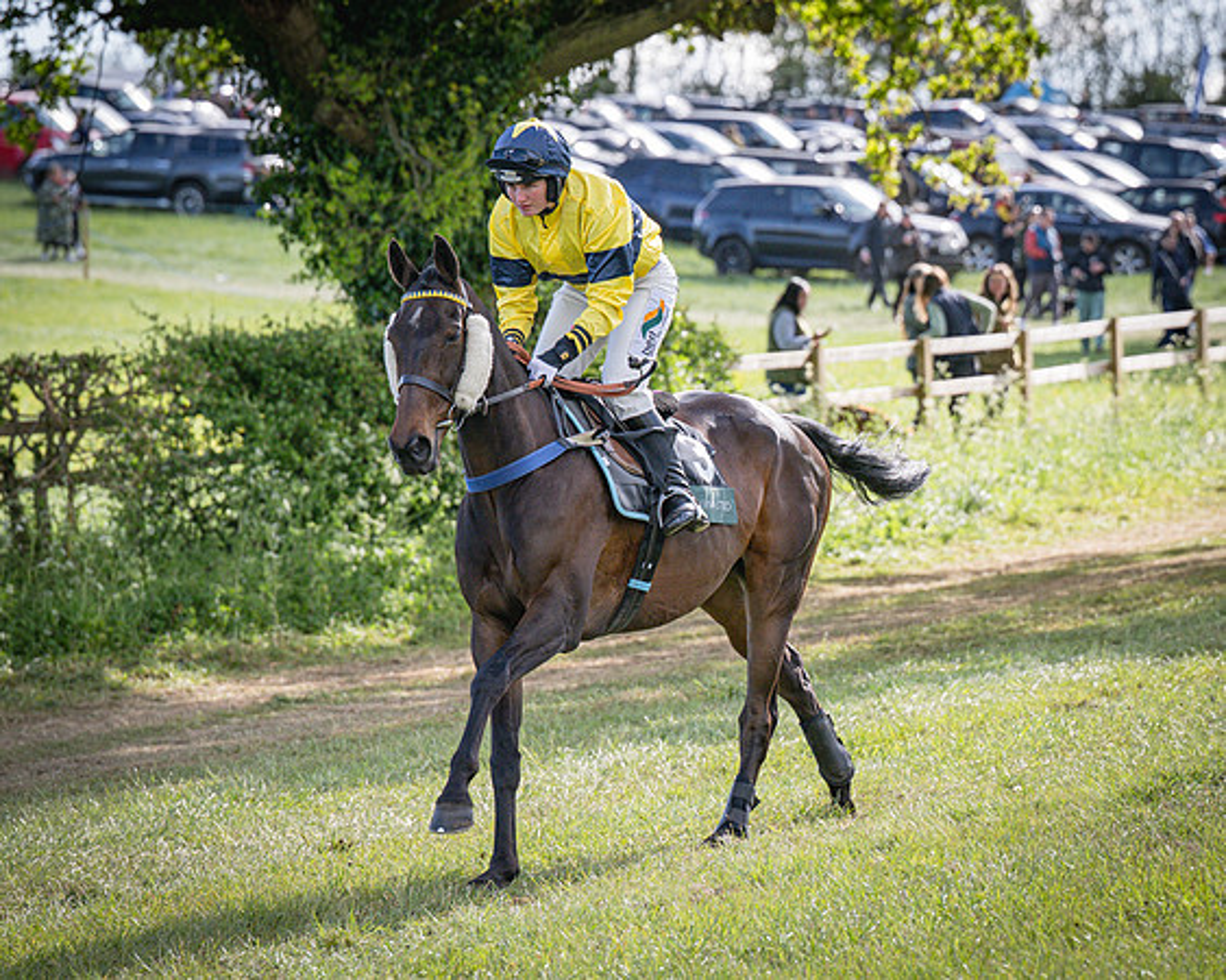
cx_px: 623
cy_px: 486
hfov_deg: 9.5
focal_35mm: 204
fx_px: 7399
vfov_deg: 7.6
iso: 400
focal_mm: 125
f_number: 4
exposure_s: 1/2000
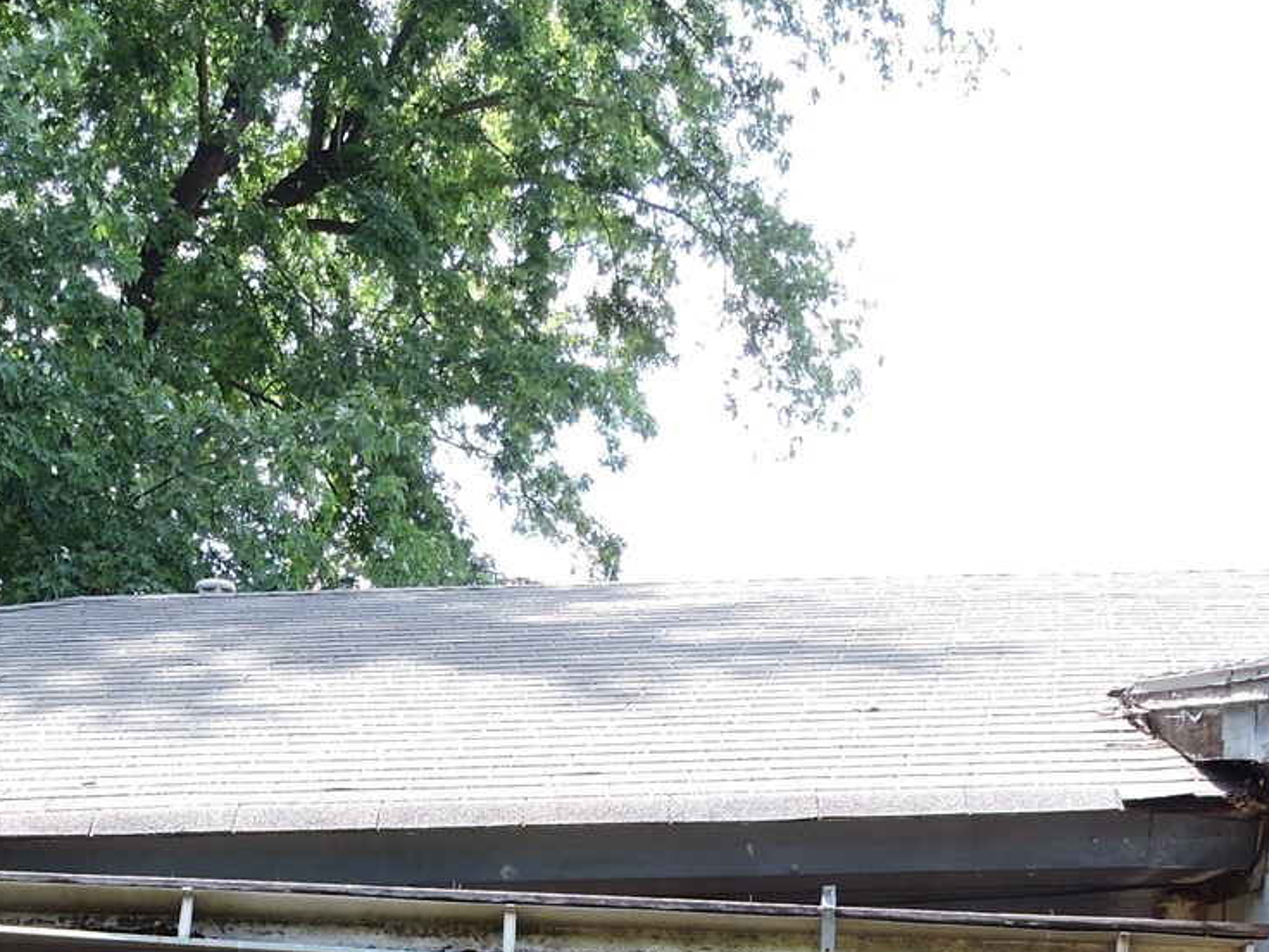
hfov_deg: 26.6
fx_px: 2676
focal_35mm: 73
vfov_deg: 18.7
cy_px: 1237
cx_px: 459
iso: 100
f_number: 3.5
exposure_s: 1/160
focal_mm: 5
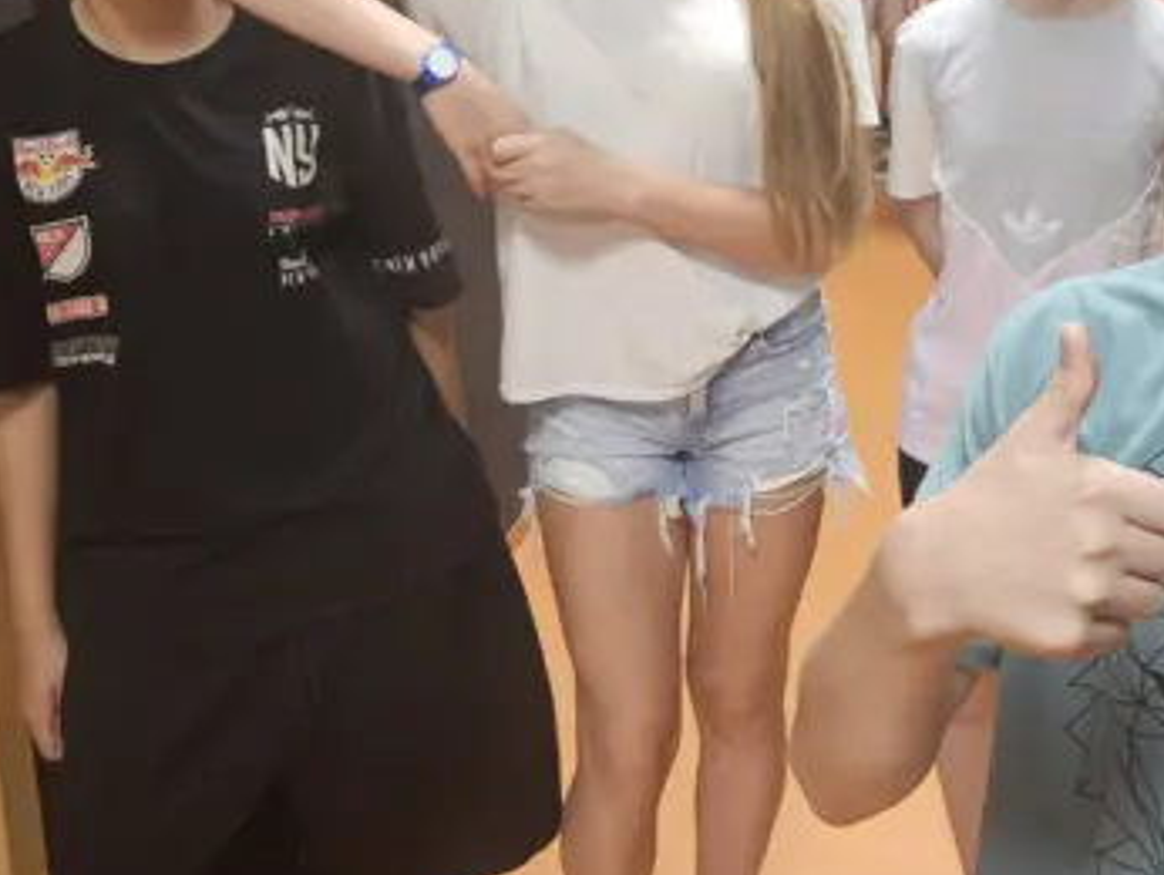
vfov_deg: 28.2
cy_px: 219
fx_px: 1716
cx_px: 794
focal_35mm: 51
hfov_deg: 37.0
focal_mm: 5.4
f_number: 1.8
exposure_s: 1/50
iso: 640
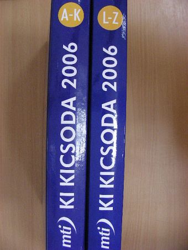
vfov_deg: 49.0
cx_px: 94
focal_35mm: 38
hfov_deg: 37.7
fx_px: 275
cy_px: 125
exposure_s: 1/17.4
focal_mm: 6.3
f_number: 3.5
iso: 200
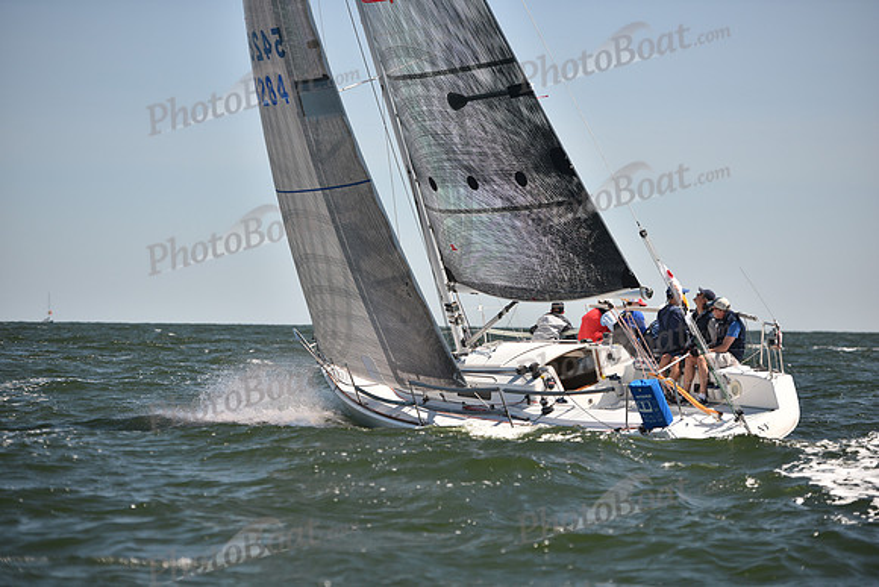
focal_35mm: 135
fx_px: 3297
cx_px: 440
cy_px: 294
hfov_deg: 15.2
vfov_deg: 10.2
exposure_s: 1/1250
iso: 250
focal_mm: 135
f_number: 3.2
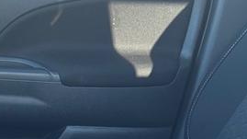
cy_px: 353
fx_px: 884
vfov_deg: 8.1
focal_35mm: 135
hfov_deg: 15.6
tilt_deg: -31.8
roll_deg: +0.3
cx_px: 7
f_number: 1.5
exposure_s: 1/121
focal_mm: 5.7
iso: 40
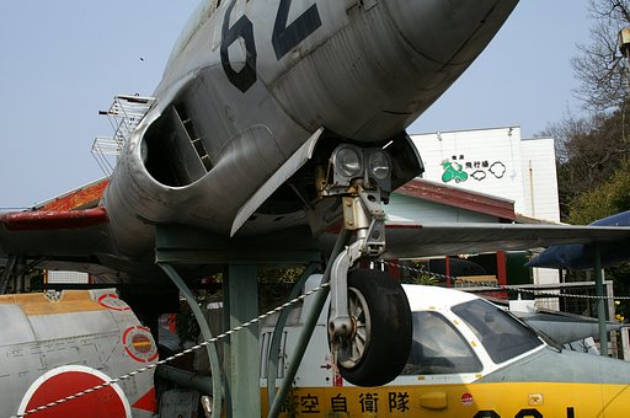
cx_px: 315
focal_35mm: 42
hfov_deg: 46.5
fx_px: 734
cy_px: 209
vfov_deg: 31.8
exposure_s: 1/300
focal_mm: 28
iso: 100
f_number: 9
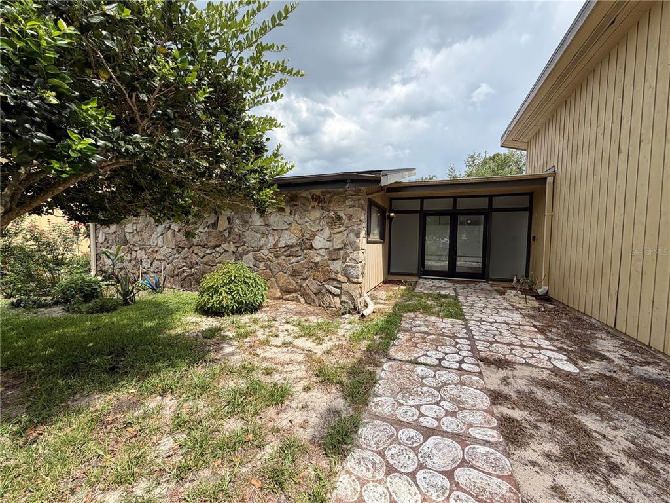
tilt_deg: -1.9
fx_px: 271
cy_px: 252
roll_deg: -0.7
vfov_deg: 85.7
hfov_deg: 102.1
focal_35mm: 14
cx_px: 335
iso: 32
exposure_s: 1/770
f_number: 2.2
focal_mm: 2.22
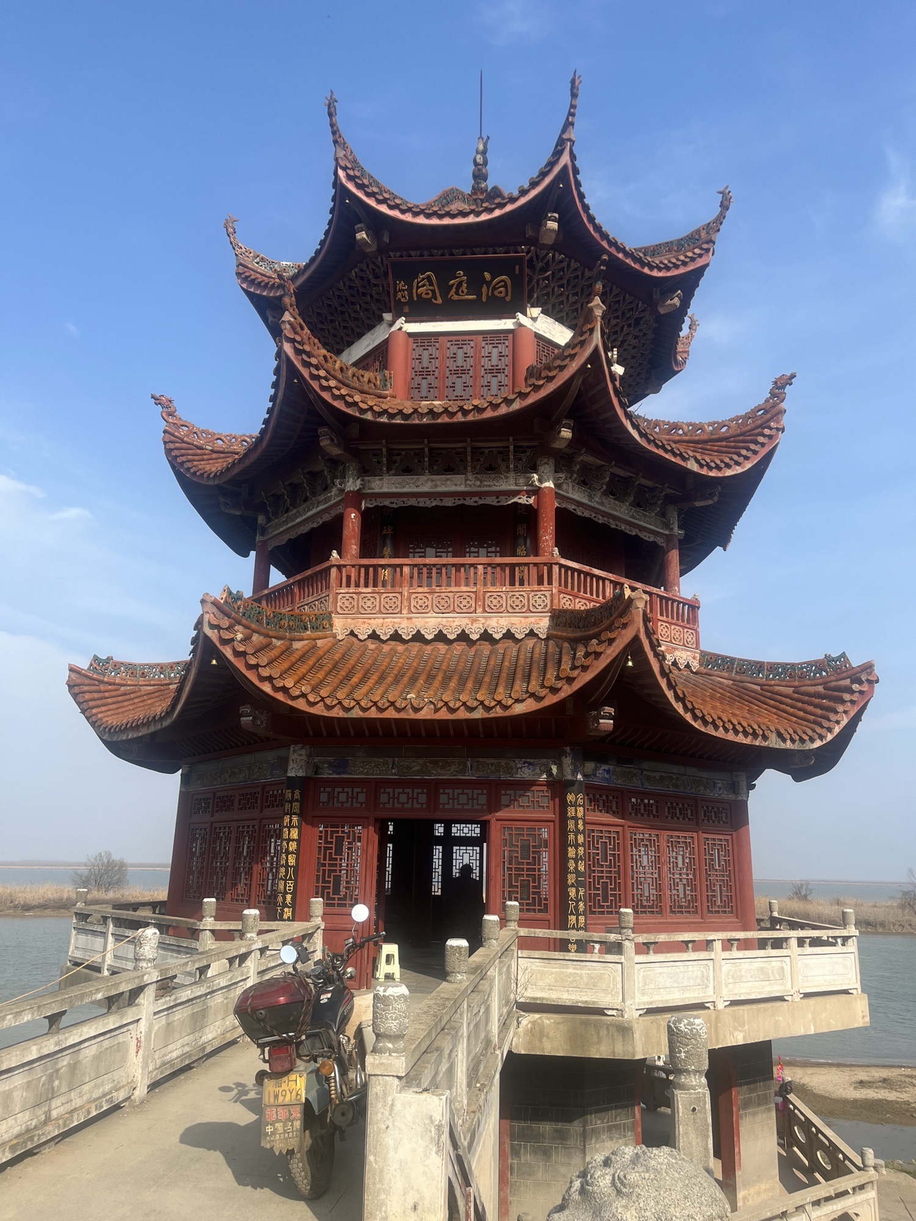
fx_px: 917
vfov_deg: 67.3
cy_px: 610
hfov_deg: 53.1
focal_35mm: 26
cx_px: 458
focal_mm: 5.1
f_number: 1.6
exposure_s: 1/2688
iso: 50
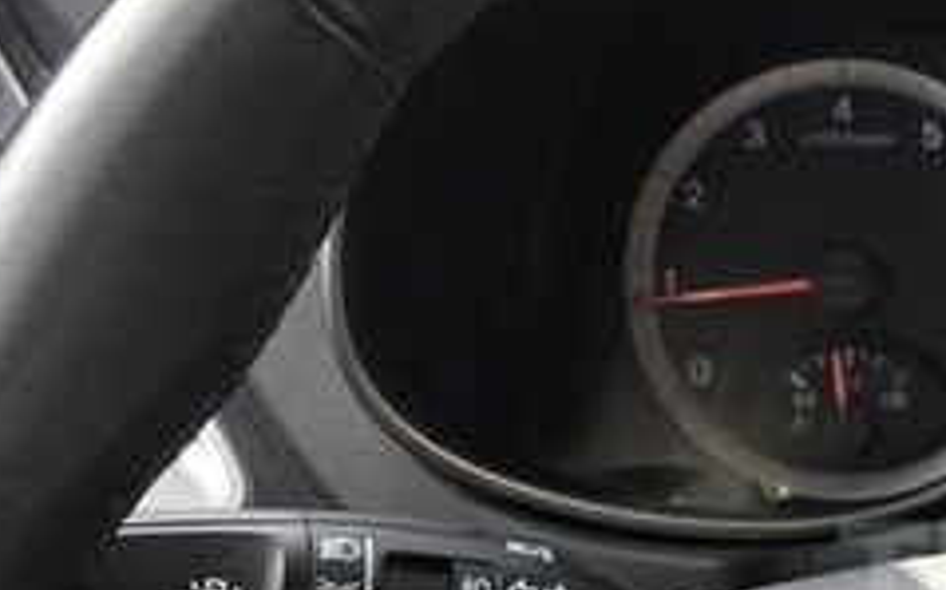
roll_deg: +0.2
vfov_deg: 15.1
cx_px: 1243
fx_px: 2190
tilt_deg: -23.9
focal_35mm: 85
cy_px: 580
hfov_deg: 21.9
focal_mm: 4.15
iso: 25
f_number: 2.2
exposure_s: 1/100
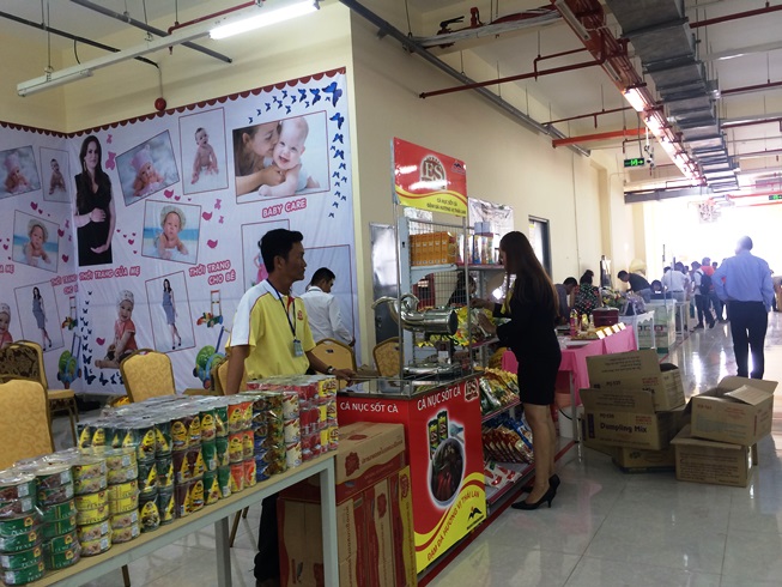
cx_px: 391
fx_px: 678
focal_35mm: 30
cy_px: 294
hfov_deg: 60.0
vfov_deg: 46.8
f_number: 2.2
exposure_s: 1/30
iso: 40
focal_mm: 4.12
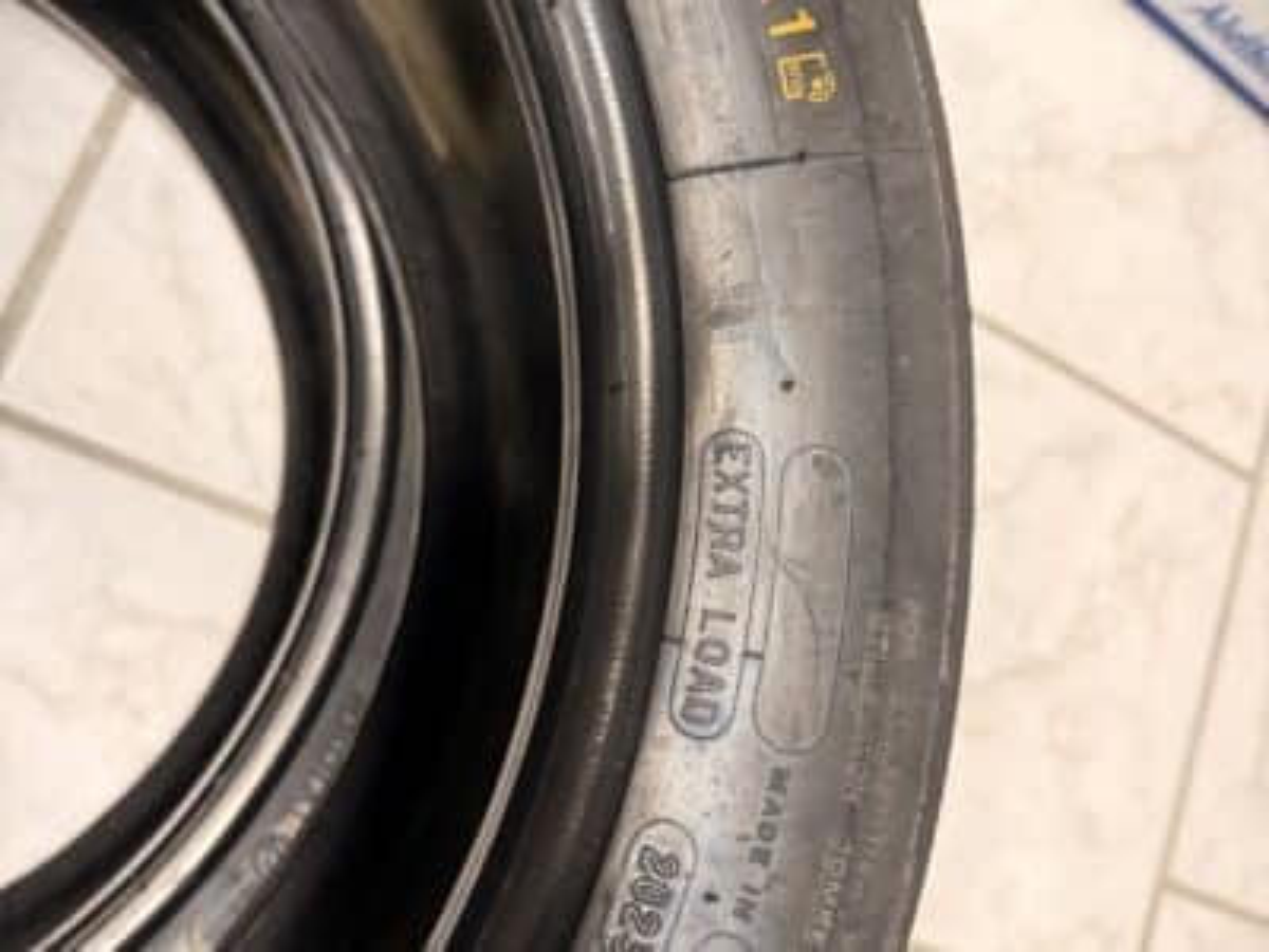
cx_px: 634
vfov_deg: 56.8
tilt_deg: -63.9
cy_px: 476
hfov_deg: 71.6
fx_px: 880
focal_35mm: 24
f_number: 1.78
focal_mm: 6.76
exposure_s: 1/50
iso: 500
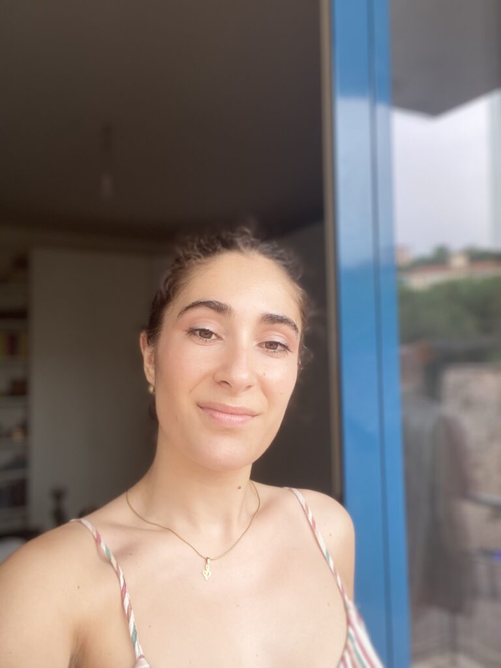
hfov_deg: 46.8
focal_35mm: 30
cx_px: 250
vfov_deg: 60.0
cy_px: 334
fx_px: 579
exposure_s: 1/122
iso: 50
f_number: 2.2
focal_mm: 2.71
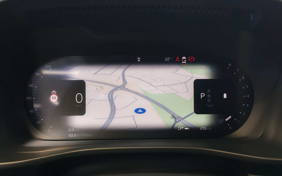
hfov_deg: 58.1
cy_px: 90
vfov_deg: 38.3
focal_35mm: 33
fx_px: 254
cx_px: 141
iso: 1647
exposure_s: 1/50
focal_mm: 6.12
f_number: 1.9
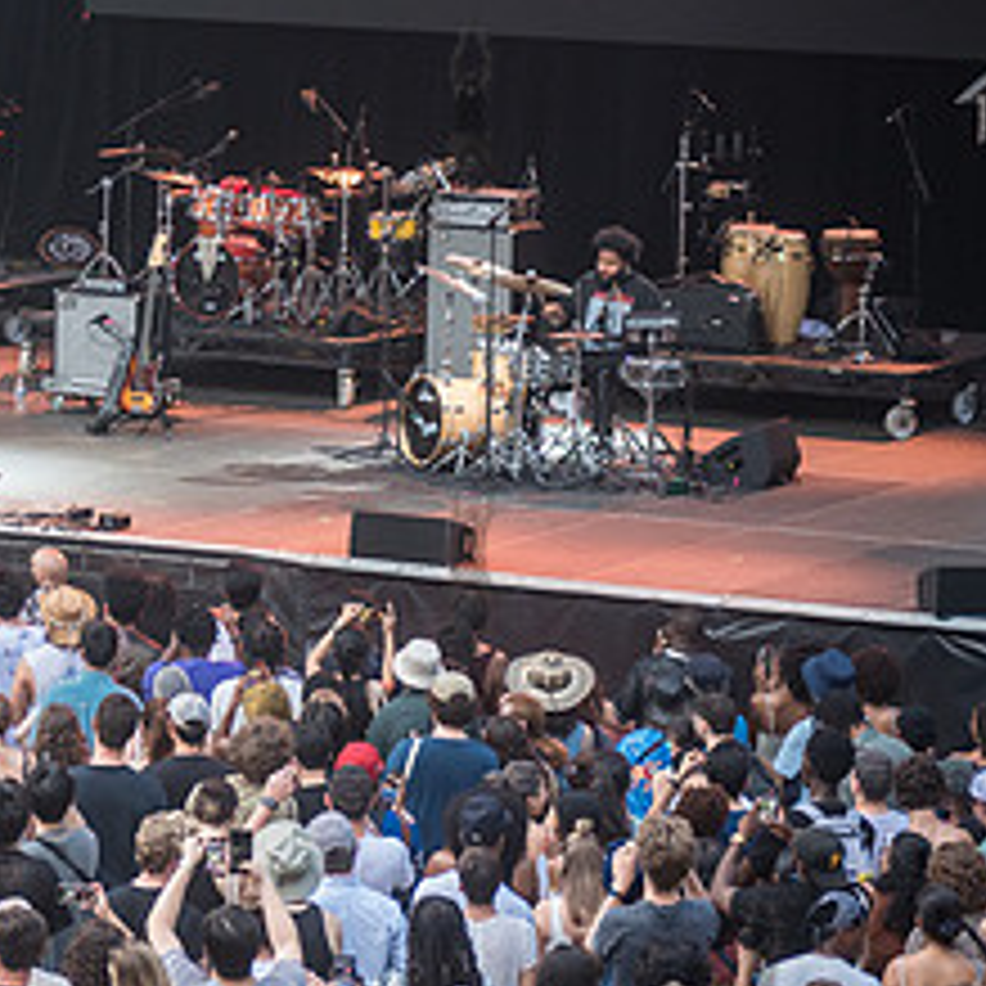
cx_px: -113
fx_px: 5801
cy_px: 313
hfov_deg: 9.6
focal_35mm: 180
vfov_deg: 9.7
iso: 800
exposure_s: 1/320
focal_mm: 80
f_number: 3.2
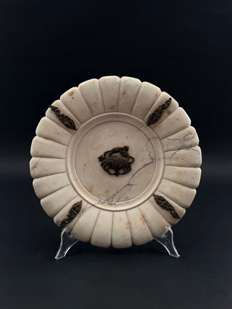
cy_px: 154
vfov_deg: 71.6
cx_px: 116
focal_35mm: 24
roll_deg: +0.1
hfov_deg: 56.8
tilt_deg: -13.2
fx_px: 214
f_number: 1.78
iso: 160
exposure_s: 1/100
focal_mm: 6.76
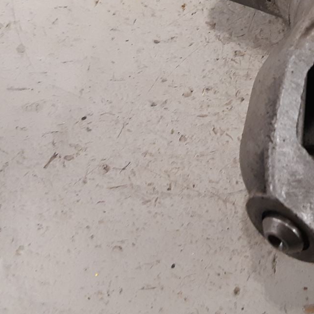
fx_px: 749
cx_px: 309
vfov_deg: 22.9
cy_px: 18
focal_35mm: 73
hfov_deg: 22.8
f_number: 1.7
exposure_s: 1/33
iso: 200
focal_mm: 3.93
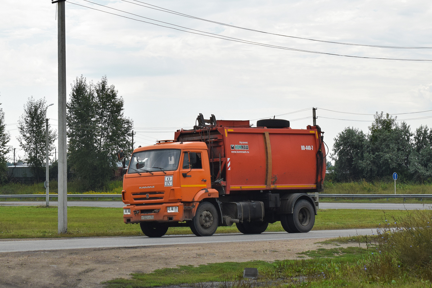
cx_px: 216
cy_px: 144
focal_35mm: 82
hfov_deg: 24.6
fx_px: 990
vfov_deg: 16.6
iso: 400
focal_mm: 55
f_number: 6.3
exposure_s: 1/1000
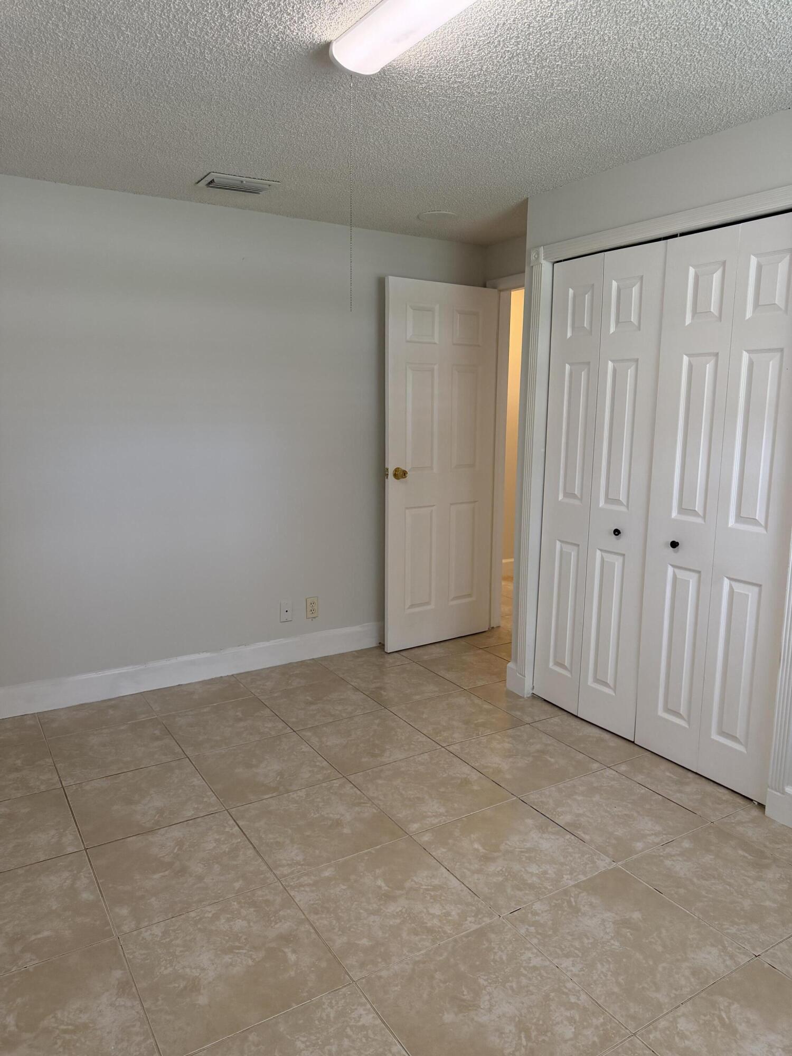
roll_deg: -0.3
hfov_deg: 56.8
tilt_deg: -9.3
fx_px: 732
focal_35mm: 24
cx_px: 396
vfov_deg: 71.6
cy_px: 528
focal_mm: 6.76
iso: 200
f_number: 1.78
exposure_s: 1/234
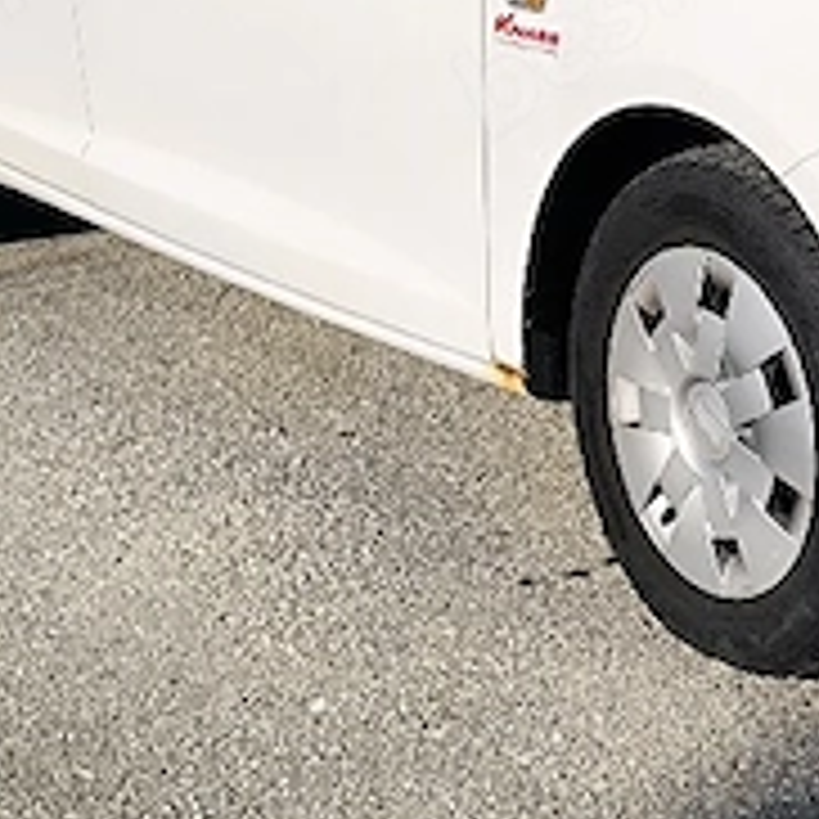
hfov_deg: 12.7
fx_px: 3587
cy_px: -54
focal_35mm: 134
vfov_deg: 12.8
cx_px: 968
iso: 50
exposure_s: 1/1429
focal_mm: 6.14
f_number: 1.65
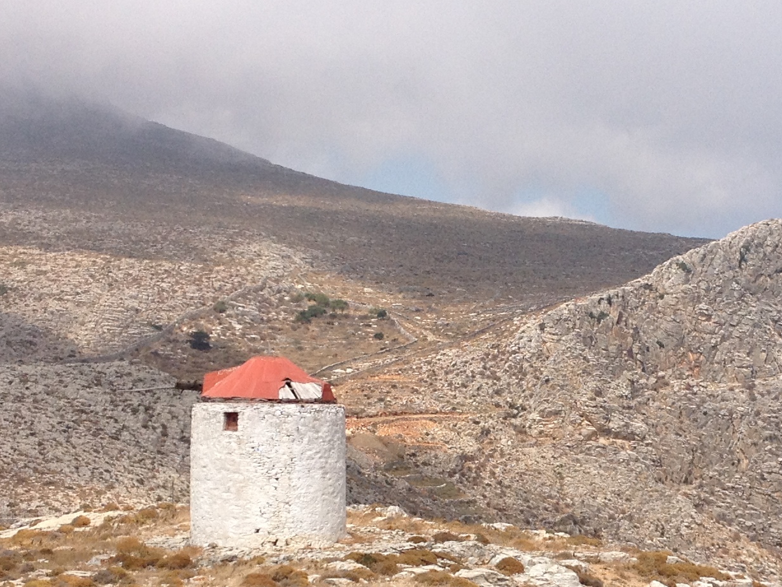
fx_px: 2101
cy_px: 428
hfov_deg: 20.9
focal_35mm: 93
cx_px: 600
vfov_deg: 15.8
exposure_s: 1/3067
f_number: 2.4
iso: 50
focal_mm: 4.28
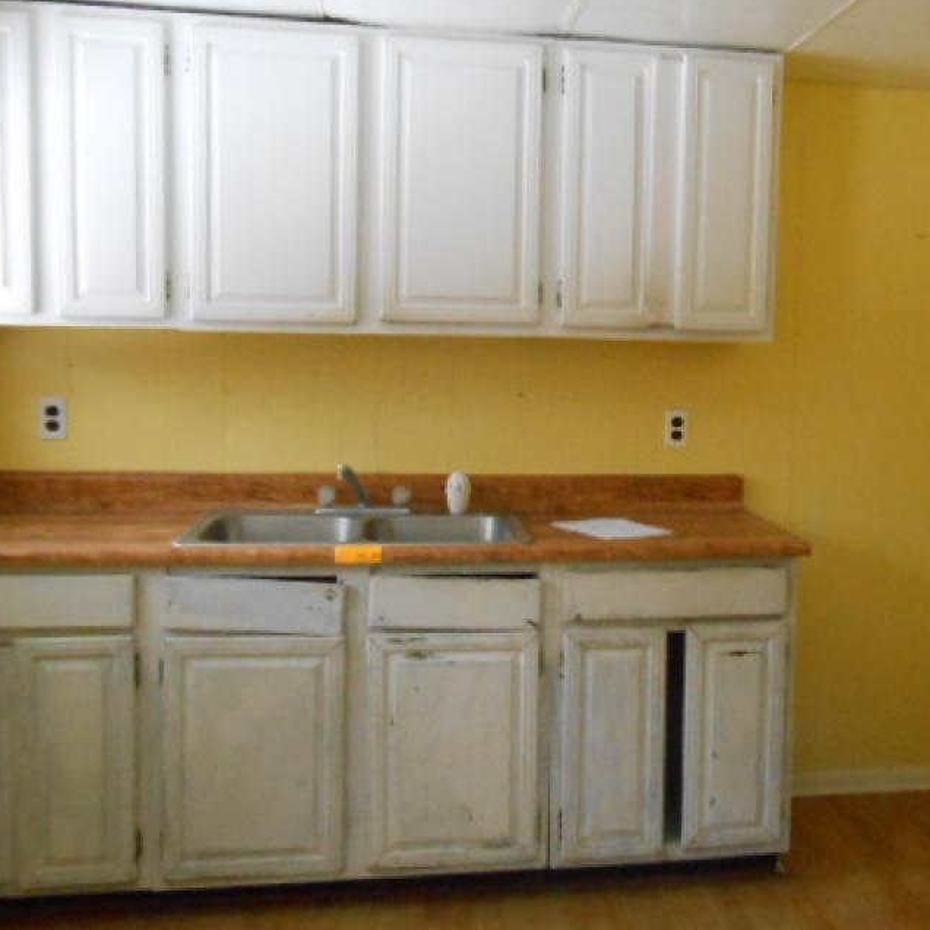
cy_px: 439
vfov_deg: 44.9
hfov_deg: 44.3
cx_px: 616
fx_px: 1125
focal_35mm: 37
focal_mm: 4.6
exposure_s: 1/125
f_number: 3.5
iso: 800
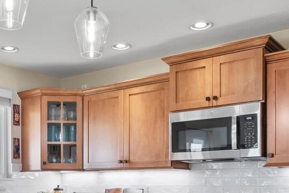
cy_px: 190
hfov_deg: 38.0
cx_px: 76
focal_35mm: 51
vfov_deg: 25.3
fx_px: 410
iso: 250
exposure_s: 1/20
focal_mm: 17
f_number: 8
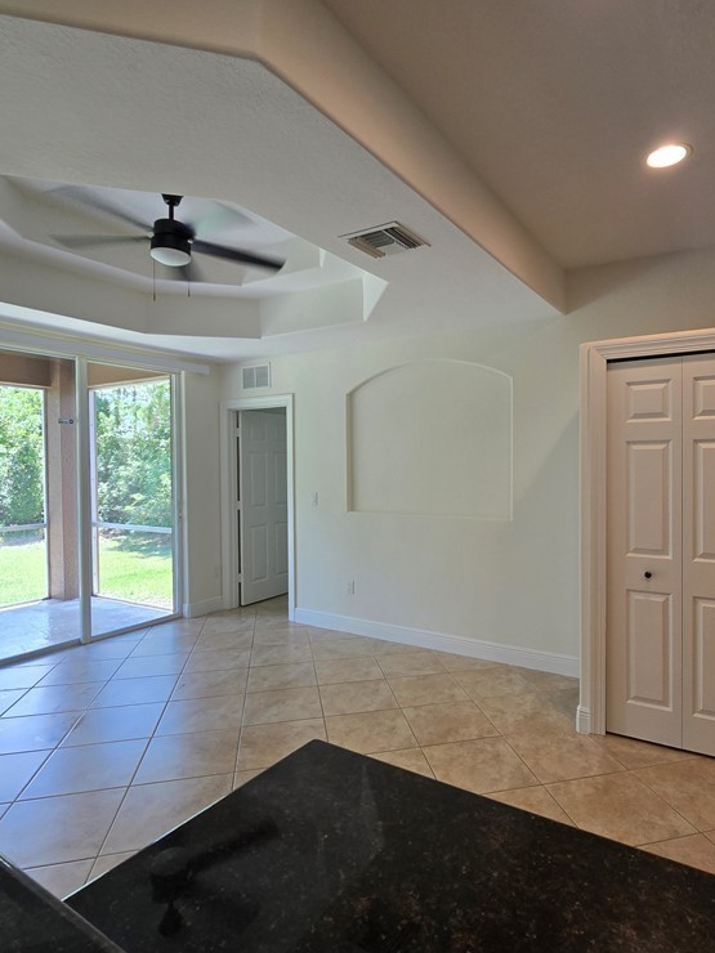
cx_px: 423
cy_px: 470
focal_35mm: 18
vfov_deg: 87.7
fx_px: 496
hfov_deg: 71.0
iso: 50
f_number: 2.2
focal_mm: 2.2
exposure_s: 1/60
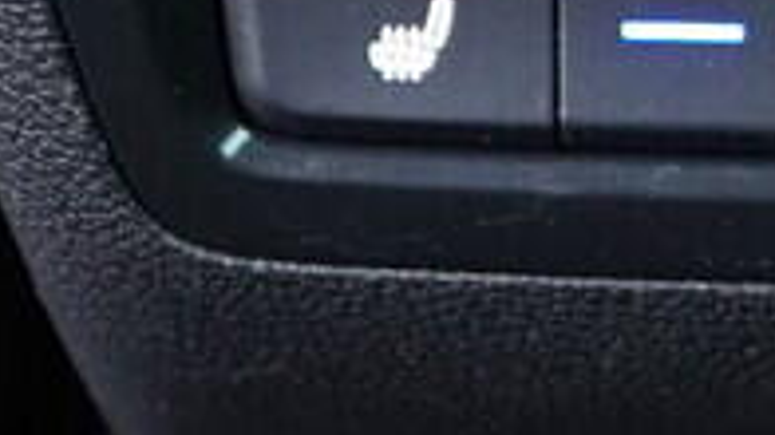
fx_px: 5689
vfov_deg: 4.3
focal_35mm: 277
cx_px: 870
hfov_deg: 7.7
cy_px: -566
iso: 1250
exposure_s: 1/40
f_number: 2.8
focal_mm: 24
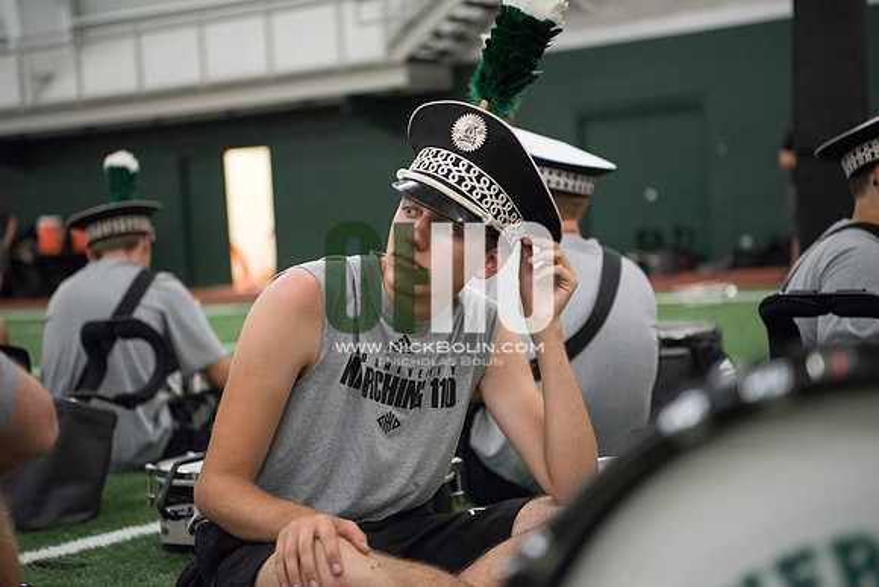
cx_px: 440
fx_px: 1709
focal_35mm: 70
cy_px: 294
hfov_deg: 28.8
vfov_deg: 19.5
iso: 3200
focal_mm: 70
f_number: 3.2
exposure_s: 1/320
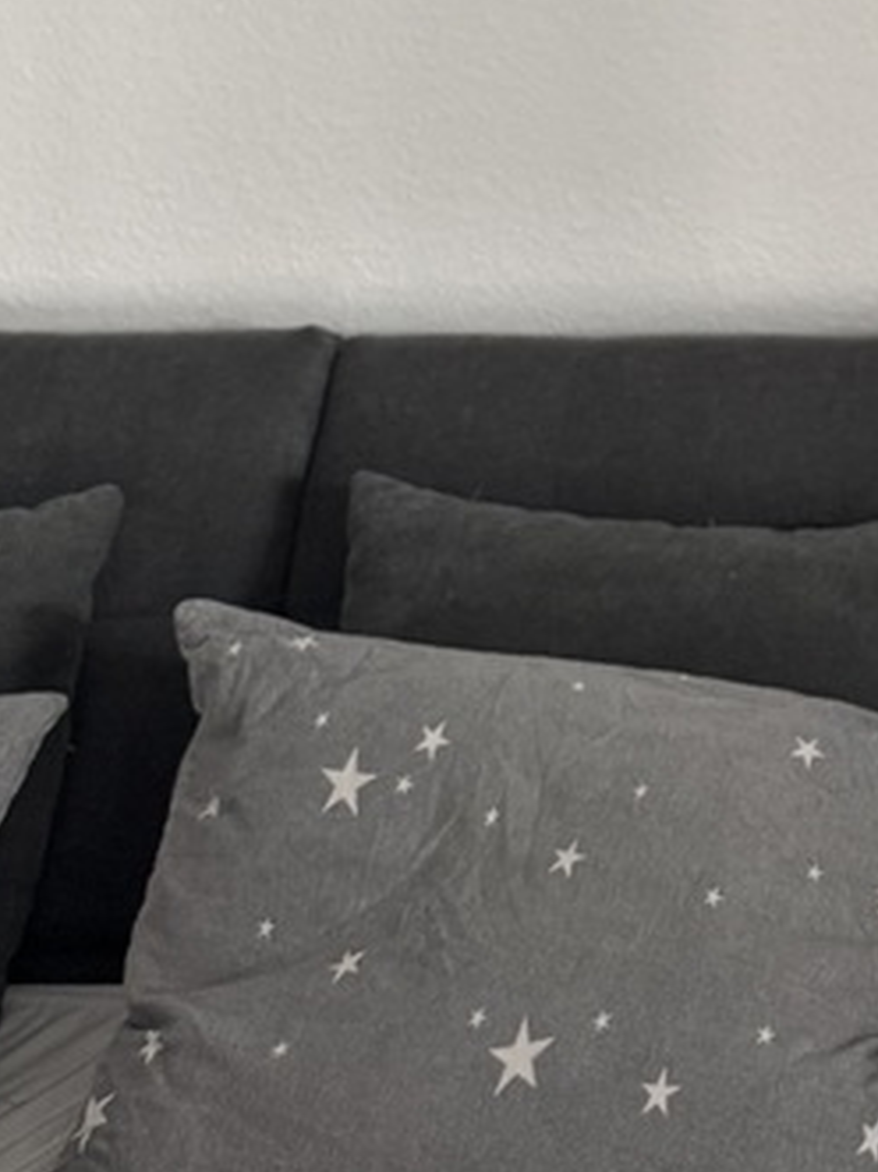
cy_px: -567
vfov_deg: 19.7
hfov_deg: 15.3
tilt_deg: +3.2
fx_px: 2944
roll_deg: -0.7
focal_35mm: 87
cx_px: 1434
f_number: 1.78
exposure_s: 1/60
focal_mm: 6.76
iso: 250
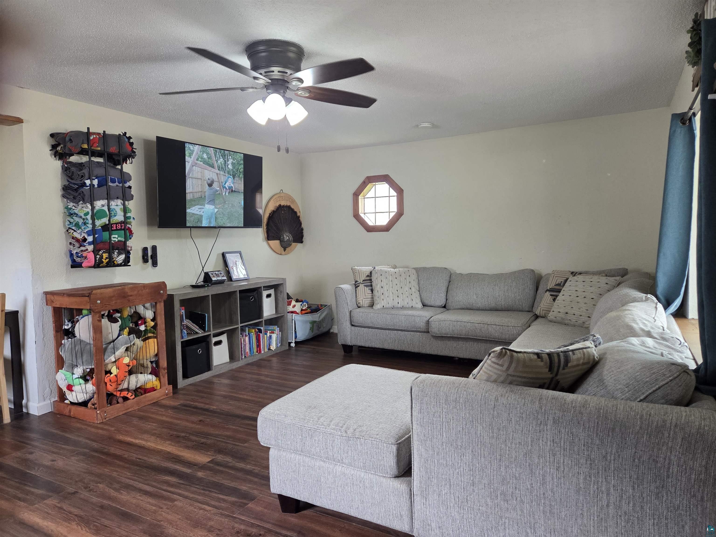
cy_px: 268
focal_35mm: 23
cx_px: 358
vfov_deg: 58.9
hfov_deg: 73.9
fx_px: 476
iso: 250
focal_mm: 5.4
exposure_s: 1/120
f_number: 1.8
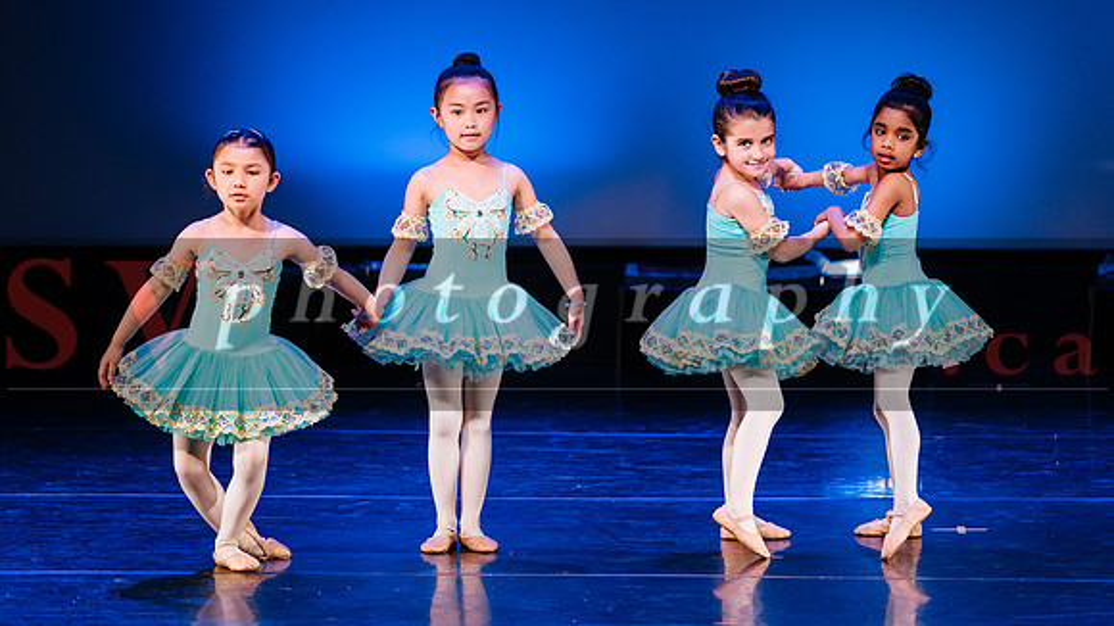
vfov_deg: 5.4
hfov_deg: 9.6
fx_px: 6607
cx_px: 517
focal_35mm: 224
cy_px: 233
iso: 1250
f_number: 2.8
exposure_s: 1/500
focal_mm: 198
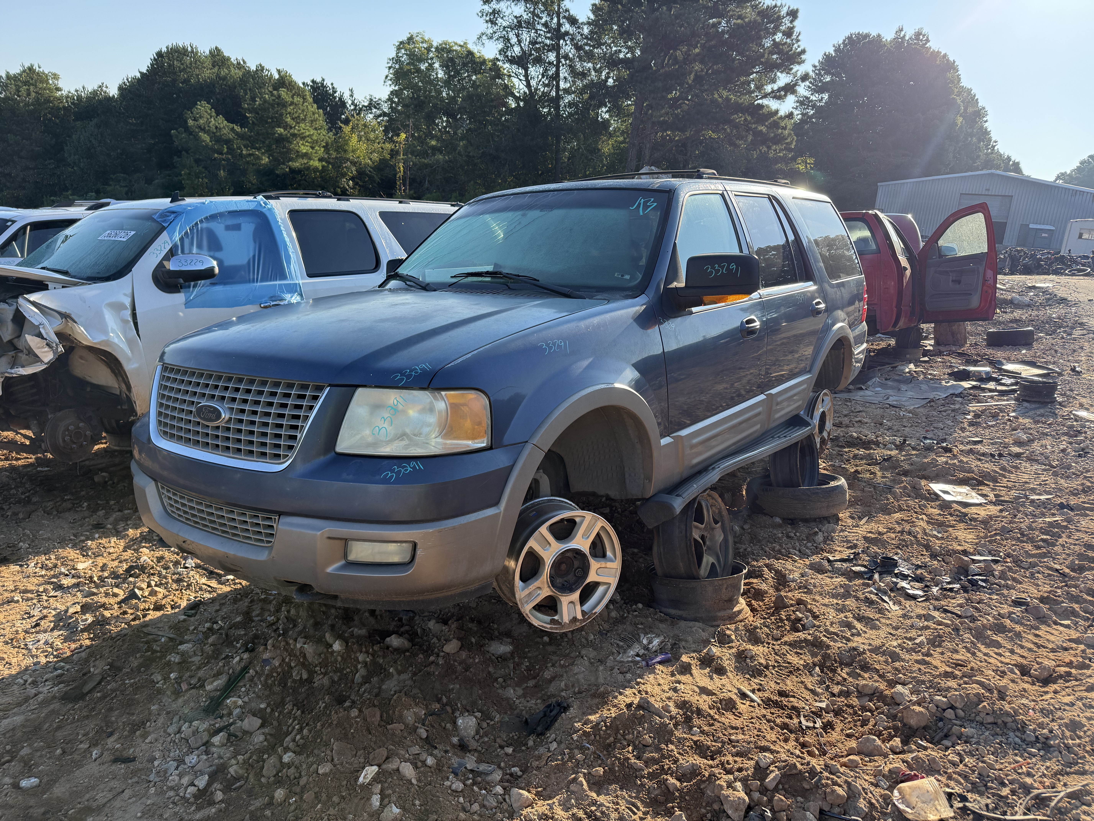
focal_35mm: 24
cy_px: 410
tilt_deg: -12.7
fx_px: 758
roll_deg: -3.7
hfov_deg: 71.6
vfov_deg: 56.8
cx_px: 547
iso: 100
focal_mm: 6.76
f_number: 1.78
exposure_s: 1/1522
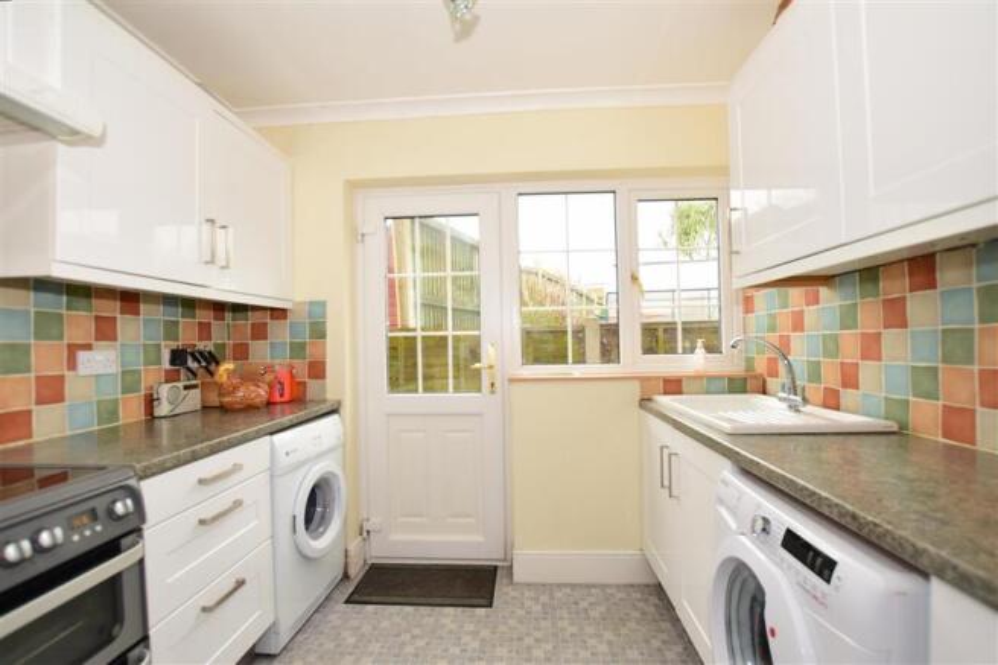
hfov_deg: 100.4
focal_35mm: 15
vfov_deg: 77.3
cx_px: 499
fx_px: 416
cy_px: 332
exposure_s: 1/100
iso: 400
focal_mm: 10
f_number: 5.6
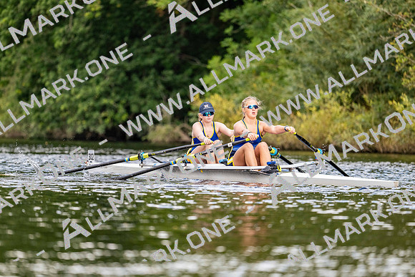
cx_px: 208
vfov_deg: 3.4
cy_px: 138
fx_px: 4614
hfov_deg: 5.1
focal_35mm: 400
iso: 1000
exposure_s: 1/2000
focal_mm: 400
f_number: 4.5
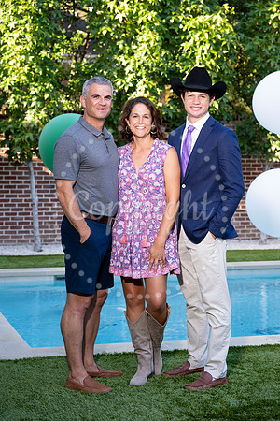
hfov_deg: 19.7
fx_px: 805
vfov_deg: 29.2
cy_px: 210
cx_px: 140
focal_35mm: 69
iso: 400
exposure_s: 1/200
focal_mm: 69
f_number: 4.5
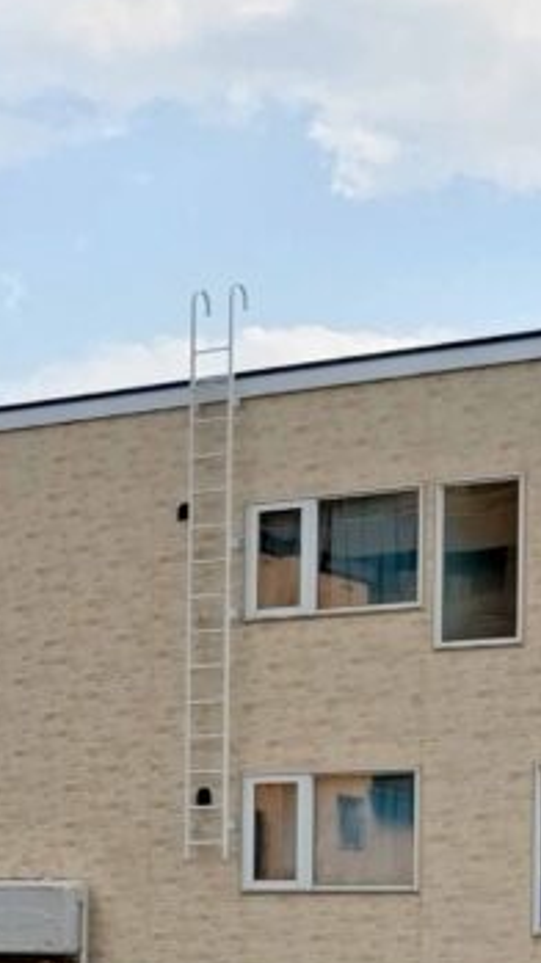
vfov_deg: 20.1
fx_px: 2655
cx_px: -640
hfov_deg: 10.4
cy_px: 913
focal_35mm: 104
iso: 50
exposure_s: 1/393
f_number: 1.79
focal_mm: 4.8
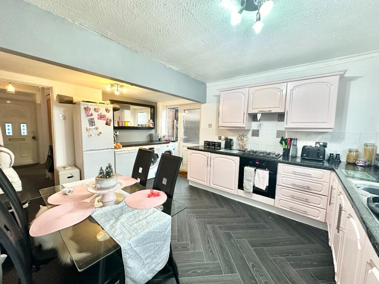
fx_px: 153
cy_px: 142
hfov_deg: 102.1
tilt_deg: -5.8
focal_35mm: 14
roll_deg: -2.0
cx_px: 190
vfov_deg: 85.7
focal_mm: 2.22
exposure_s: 1/50
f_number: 2.2
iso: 200
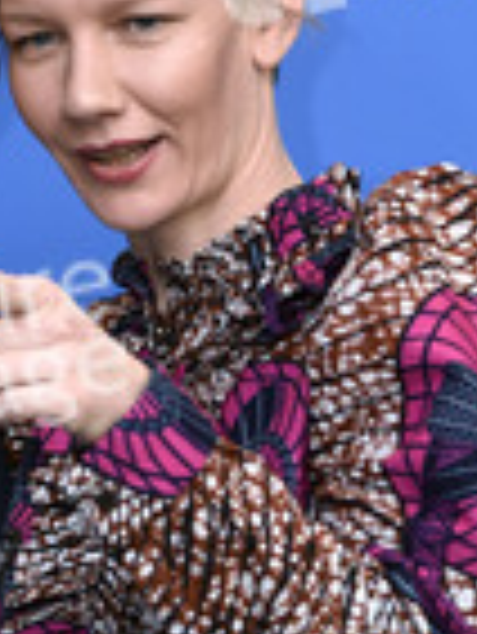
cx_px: 27
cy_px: 594
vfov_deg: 4.8
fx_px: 7632
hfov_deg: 3.6
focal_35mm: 416
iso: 640
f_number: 3.2
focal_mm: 102
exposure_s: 1/400
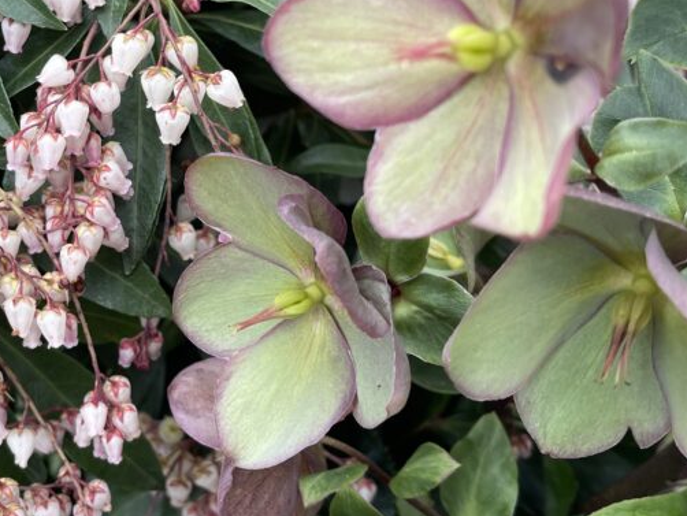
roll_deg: -0.6
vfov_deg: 27.5
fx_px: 1052
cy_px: 193
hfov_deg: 35.3
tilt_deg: -31.9
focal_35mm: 53
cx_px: 166
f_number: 1.6
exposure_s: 1/121
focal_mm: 5.1
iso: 40
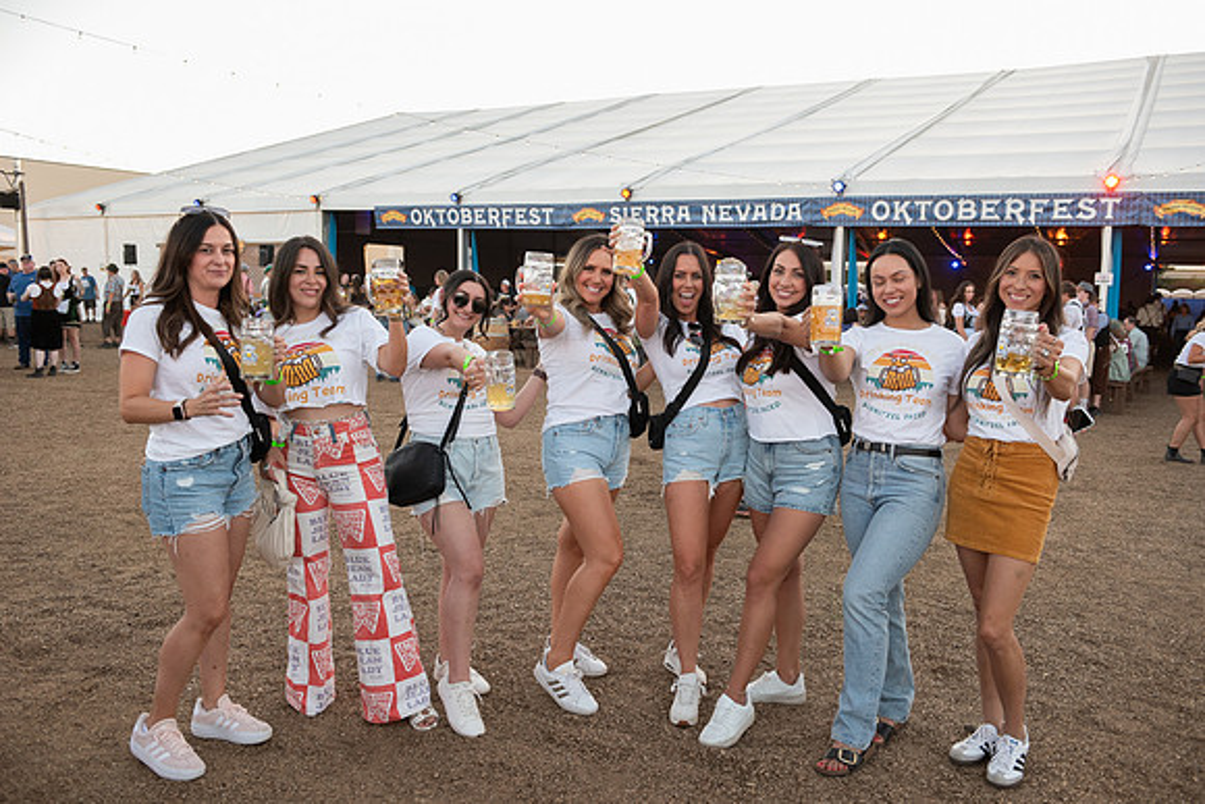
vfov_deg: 42.3
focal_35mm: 31
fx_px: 1038
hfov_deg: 60.3
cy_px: 402
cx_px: 602
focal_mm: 31
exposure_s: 1/640
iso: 640
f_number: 4
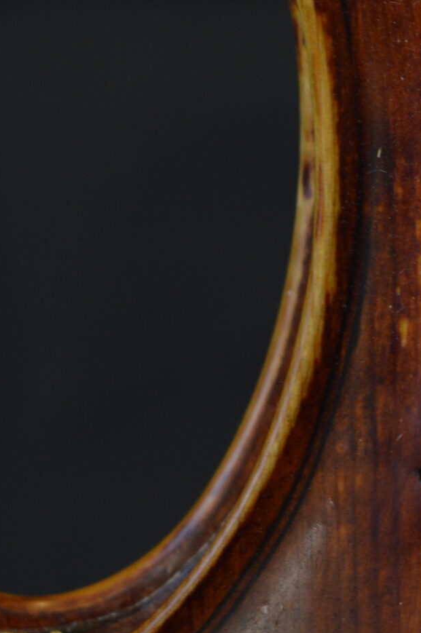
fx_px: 3980
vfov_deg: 9.1
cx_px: 313
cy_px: 368
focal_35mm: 226
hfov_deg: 6.1
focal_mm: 55
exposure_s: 1/80
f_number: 9
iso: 400
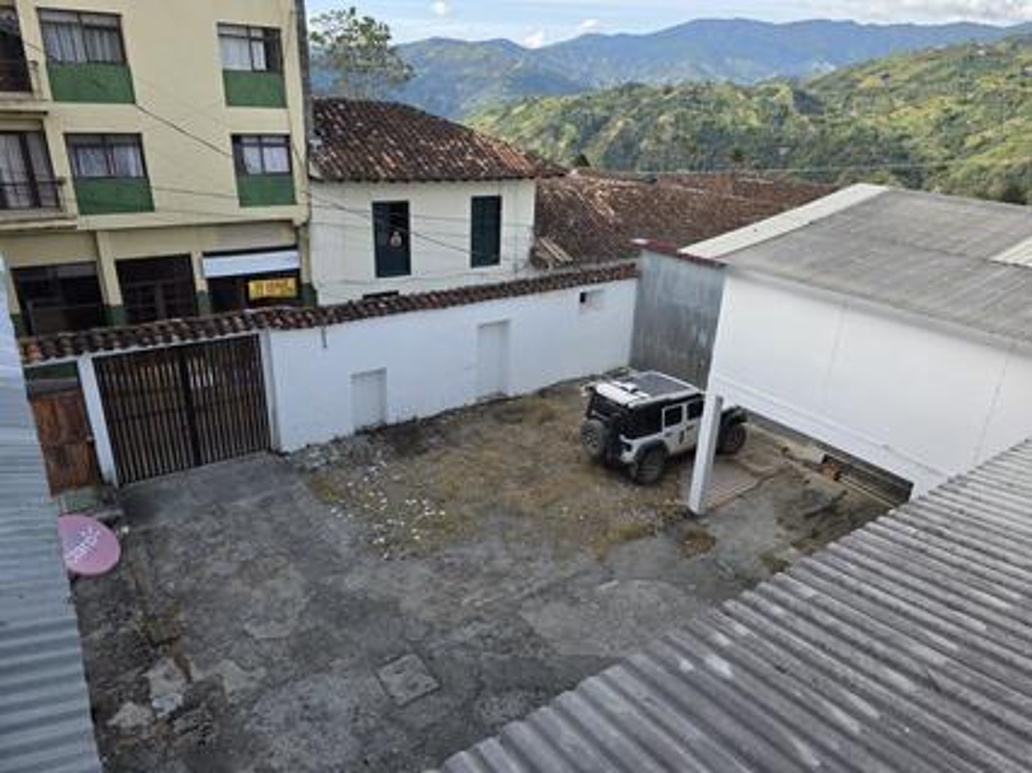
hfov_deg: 73.9
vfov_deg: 58.9
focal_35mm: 23
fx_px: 686
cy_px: 386
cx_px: 516
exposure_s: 1/1369
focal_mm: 6.3
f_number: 1.7
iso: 80
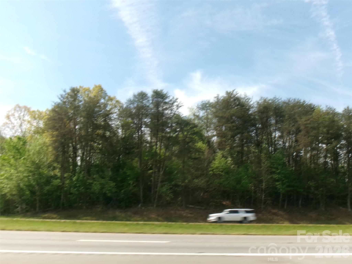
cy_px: 132
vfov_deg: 33.6
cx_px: 176
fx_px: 437
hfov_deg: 43.9
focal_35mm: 43
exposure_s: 1/80
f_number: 12.5
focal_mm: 7.8
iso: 100
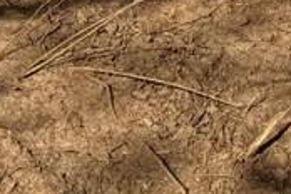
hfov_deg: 11.0
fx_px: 1487
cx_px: 355
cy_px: -582
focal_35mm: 184
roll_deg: -0.3
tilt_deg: +1.0
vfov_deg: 6.2
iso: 80
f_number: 1.78
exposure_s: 1/5319
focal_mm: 6.76
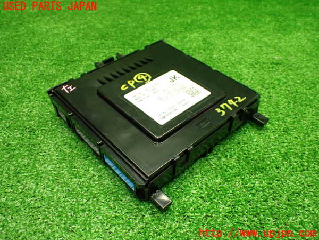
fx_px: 276
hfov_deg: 60.0
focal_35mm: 30
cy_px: 120
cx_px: 160
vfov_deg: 46.8
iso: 640
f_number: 2.3
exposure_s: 1/125
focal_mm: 5.4
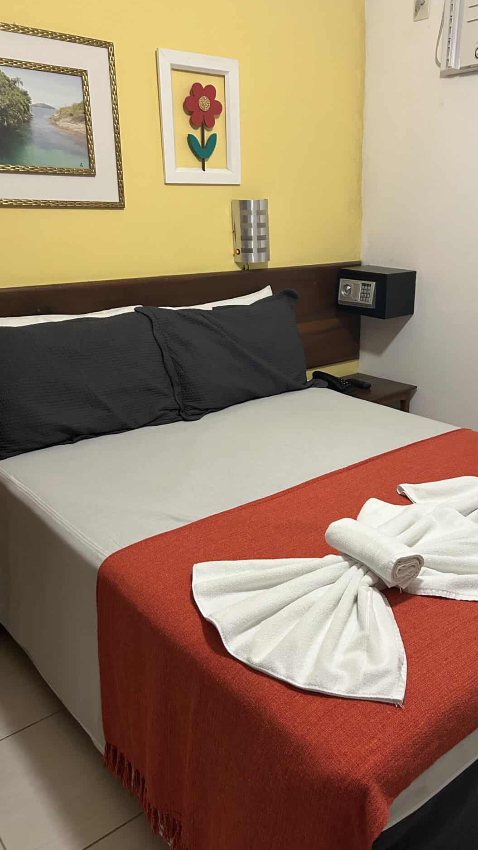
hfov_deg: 39.8
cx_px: 308
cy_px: 426
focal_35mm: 29
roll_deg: +0.1
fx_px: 653
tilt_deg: -16.9
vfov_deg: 66.1
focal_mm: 5.7
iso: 320
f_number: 1.5
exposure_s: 1/60
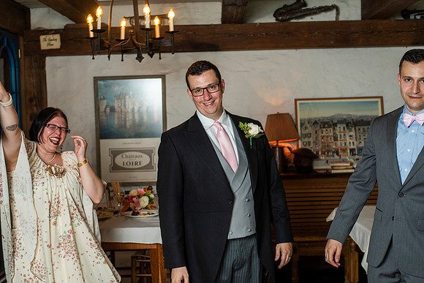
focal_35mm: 50
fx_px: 589
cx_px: 212
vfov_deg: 27.0
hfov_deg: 39.6
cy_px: 142
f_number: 4
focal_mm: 50
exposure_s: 1/80
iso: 500
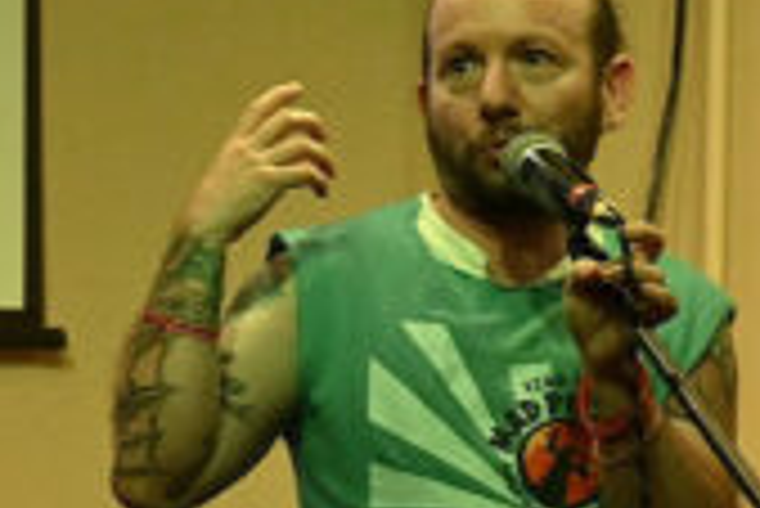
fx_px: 7501
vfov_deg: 3.9
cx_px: -337
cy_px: 70
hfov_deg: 5.7
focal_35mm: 355
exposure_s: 1/200
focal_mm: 39
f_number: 3.5
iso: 2500
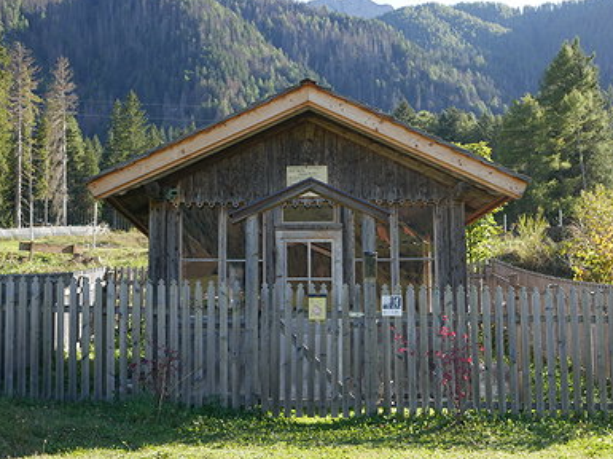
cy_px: 233
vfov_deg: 28.0
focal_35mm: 52
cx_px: 315
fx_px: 920
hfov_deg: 36.8
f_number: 3.5
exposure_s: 1/500
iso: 200
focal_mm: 25
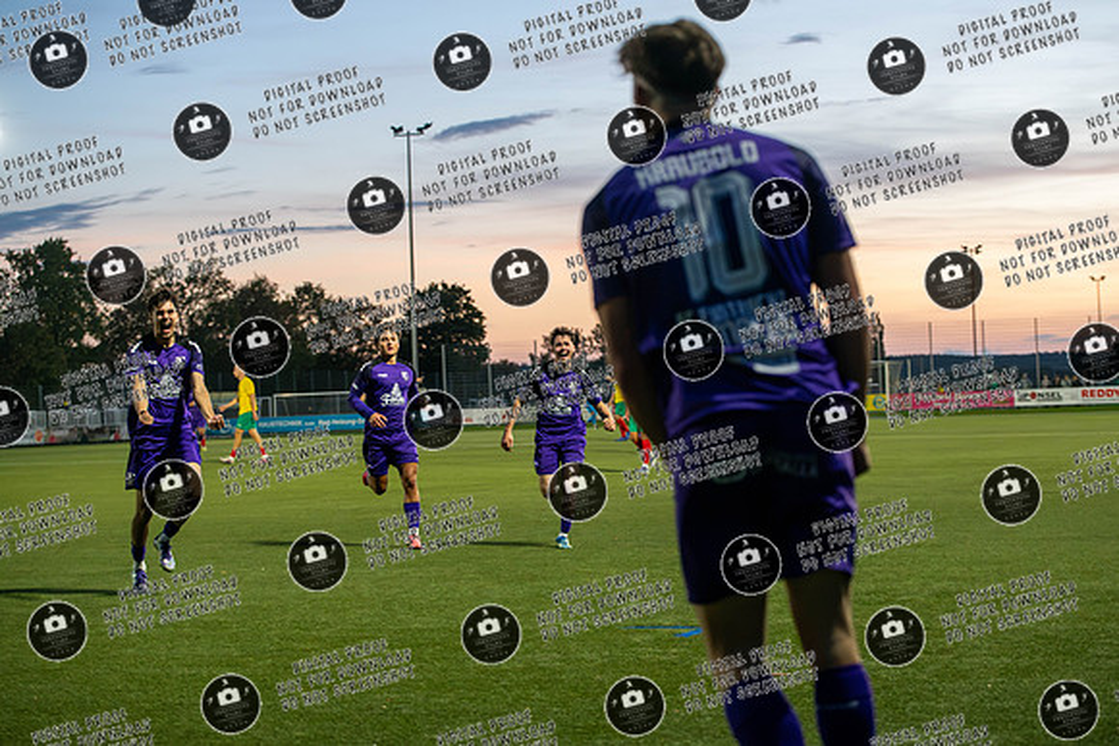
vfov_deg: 17.9
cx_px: 609
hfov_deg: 26.6
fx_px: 2370
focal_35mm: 76
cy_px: 360
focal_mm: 70
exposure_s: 1/800
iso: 4000
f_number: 3.5
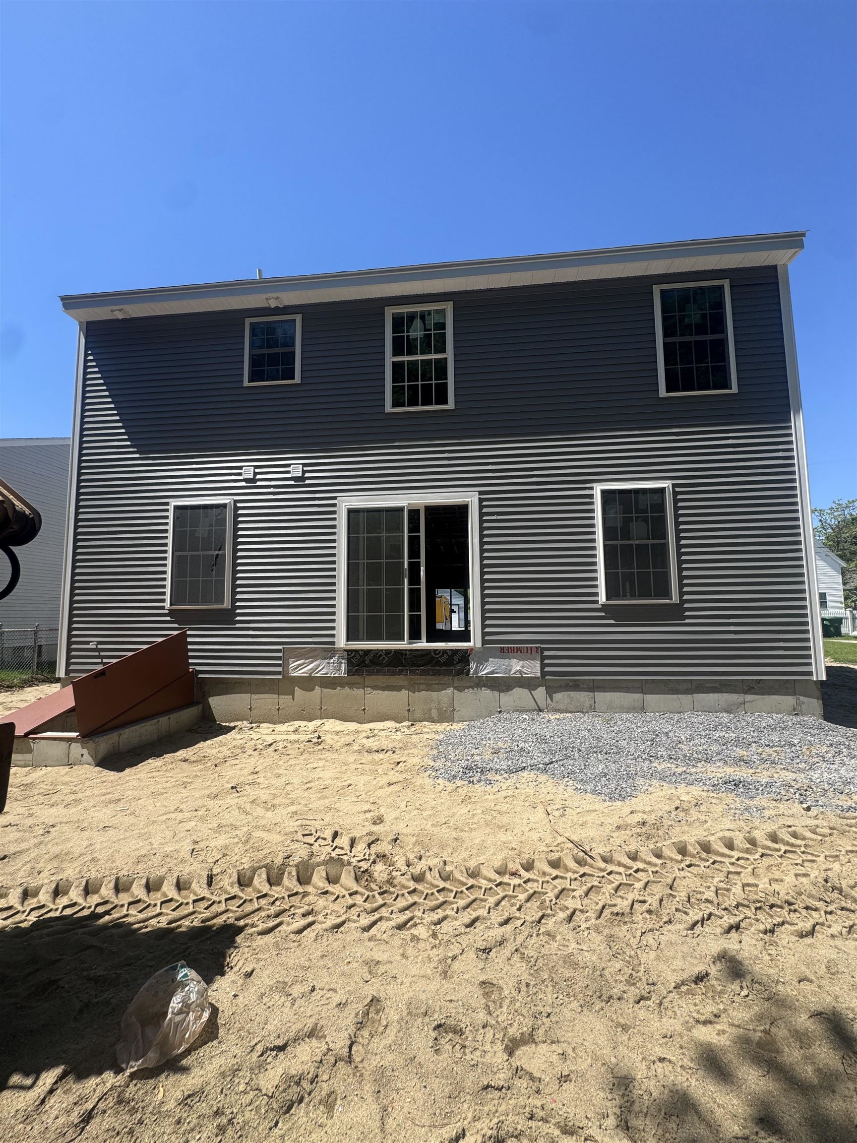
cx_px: 428
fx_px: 462
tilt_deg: +5.0
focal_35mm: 14
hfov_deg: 85.7
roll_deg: +0.8
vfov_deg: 102.1
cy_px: 572
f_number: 2.2
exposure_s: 1/1299
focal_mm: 2.22
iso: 50
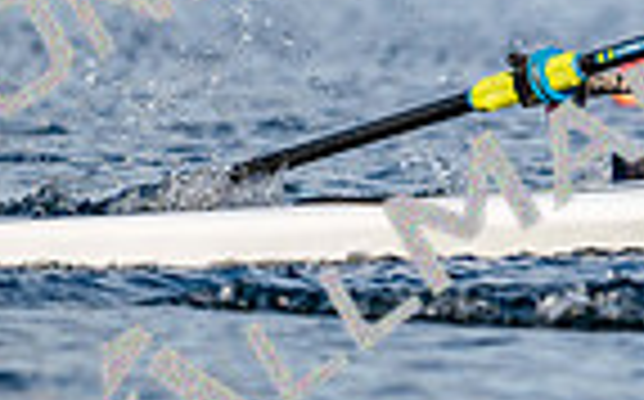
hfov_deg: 1.3
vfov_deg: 0.8
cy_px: -173
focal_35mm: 1652
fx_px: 28960
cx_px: 1013
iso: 250
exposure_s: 1/2500
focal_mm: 400
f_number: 4.5
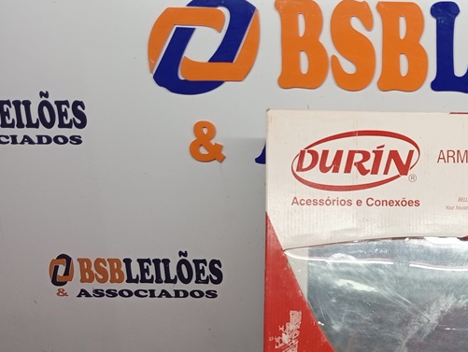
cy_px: 325
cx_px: 452
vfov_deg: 25.7
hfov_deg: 32.5
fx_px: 744
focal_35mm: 55
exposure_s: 1/40
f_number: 1.8
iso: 189
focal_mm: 3.98
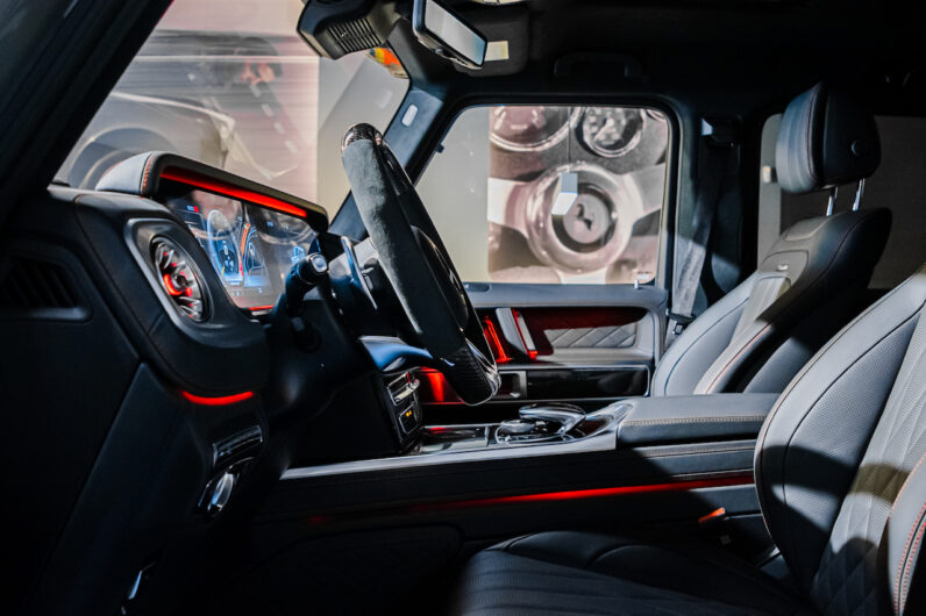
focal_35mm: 27
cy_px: 308
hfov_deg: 67.4
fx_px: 694
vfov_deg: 47.9
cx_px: 463
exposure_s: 1/30
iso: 1400
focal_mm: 18
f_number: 3.5
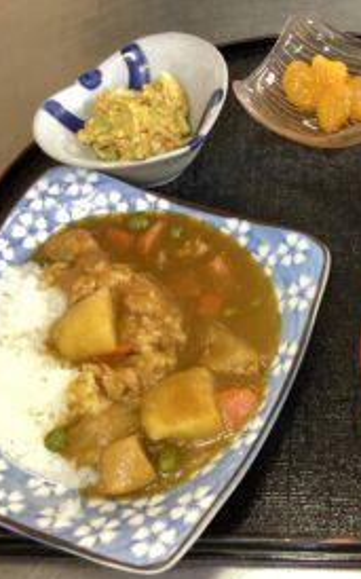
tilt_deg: -55.8
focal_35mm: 45
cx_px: 305
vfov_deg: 44.4
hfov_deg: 27.8
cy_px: 295
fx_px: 709
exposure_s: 1/40
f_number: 2.4
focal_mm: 3.3
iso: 320
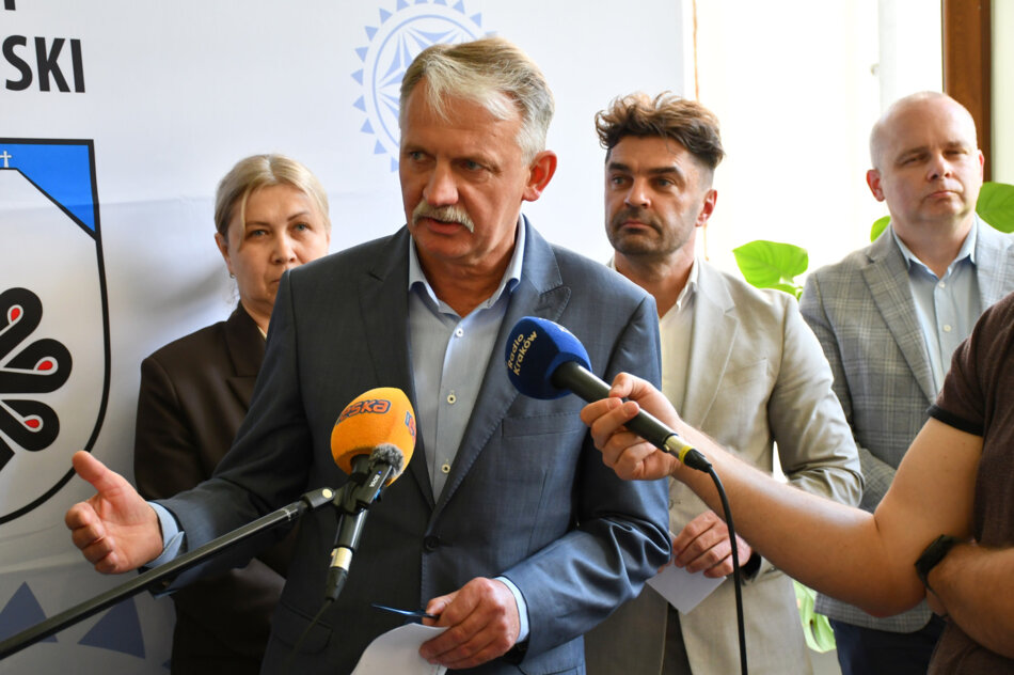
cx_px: 507
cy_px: 338
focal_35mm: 57
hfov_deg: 35.1
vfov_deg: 23.7
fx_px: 1604
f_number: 4.2
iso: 800
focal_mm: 38
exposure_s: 1/80
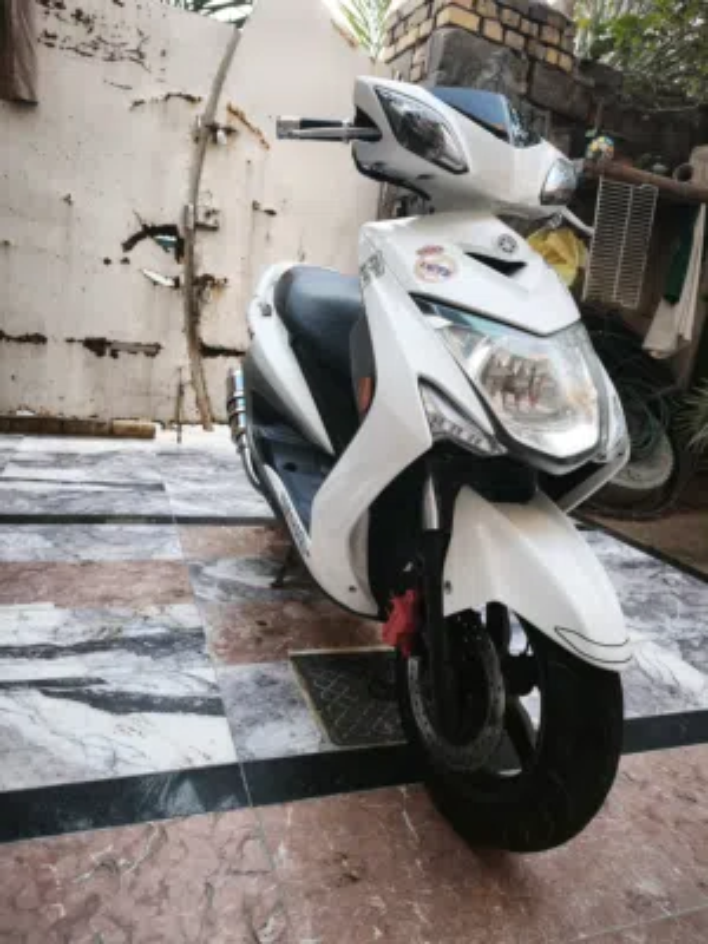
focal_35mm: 23
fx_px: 627
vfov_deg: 73.9
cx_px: 354
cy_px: 472
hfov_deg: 58.9
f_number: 1.62
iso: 160
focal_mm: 6.45
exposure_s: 1/99.9
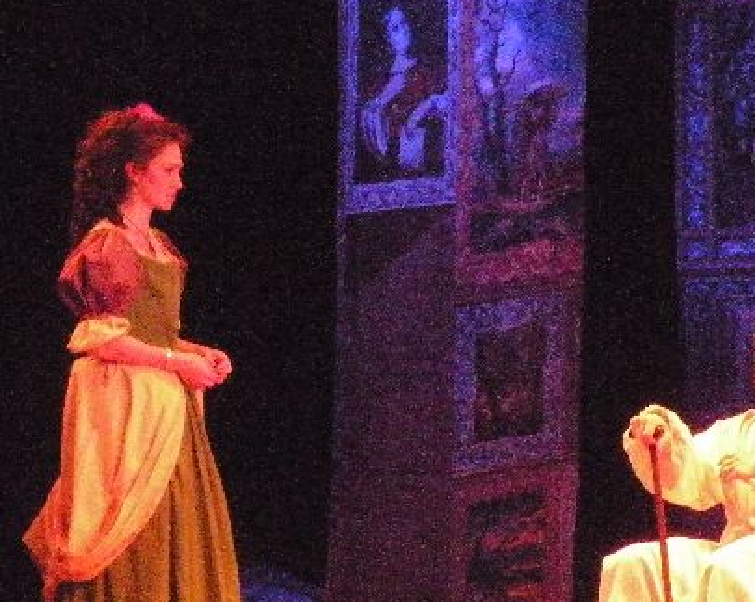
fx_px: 2880
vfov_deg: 11.9
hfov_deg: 14.9
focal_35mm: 129
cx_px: 536
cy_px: 531
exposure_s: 1/60
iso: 2000
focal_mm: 11.9
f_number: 8
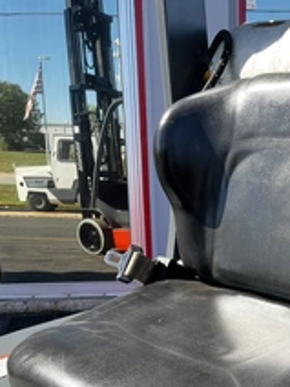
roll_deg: -0.7
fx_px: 547
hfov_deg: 28.6
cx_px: 255
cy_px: 303
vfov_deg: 37.7
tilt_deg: -15.0
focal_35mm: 49
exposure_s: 1/680
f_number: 1.6
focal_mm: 5.1
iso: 50
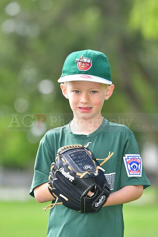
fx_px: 1628
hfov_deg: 5.6
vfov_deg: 8.3
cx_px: 79
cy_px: 118
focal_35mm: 248
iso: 500
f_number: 4
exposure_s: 1/1250
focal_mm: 165
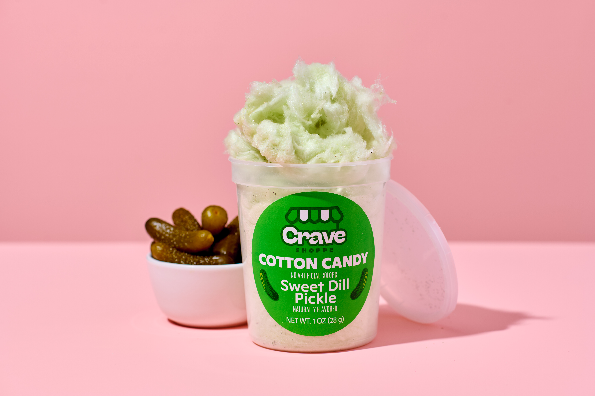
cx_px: 298
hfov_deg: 23.9
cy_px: 198
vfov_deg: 16.1
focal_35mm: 85
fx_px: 1405
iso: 64
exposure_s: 1/125
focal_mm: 85
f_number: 5
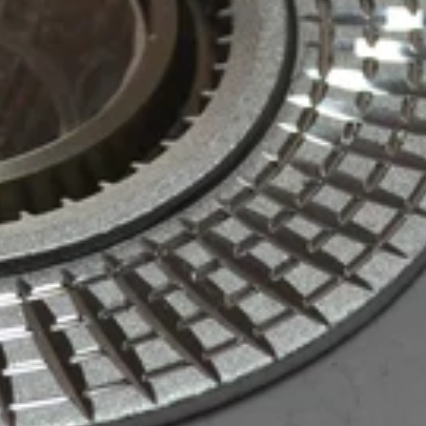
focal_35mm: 245
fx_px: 3411
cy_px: 150
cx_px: -63
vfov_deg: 7.1
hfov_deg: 7.1
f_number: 7.1
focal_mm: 26
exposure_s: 1/25
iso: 400
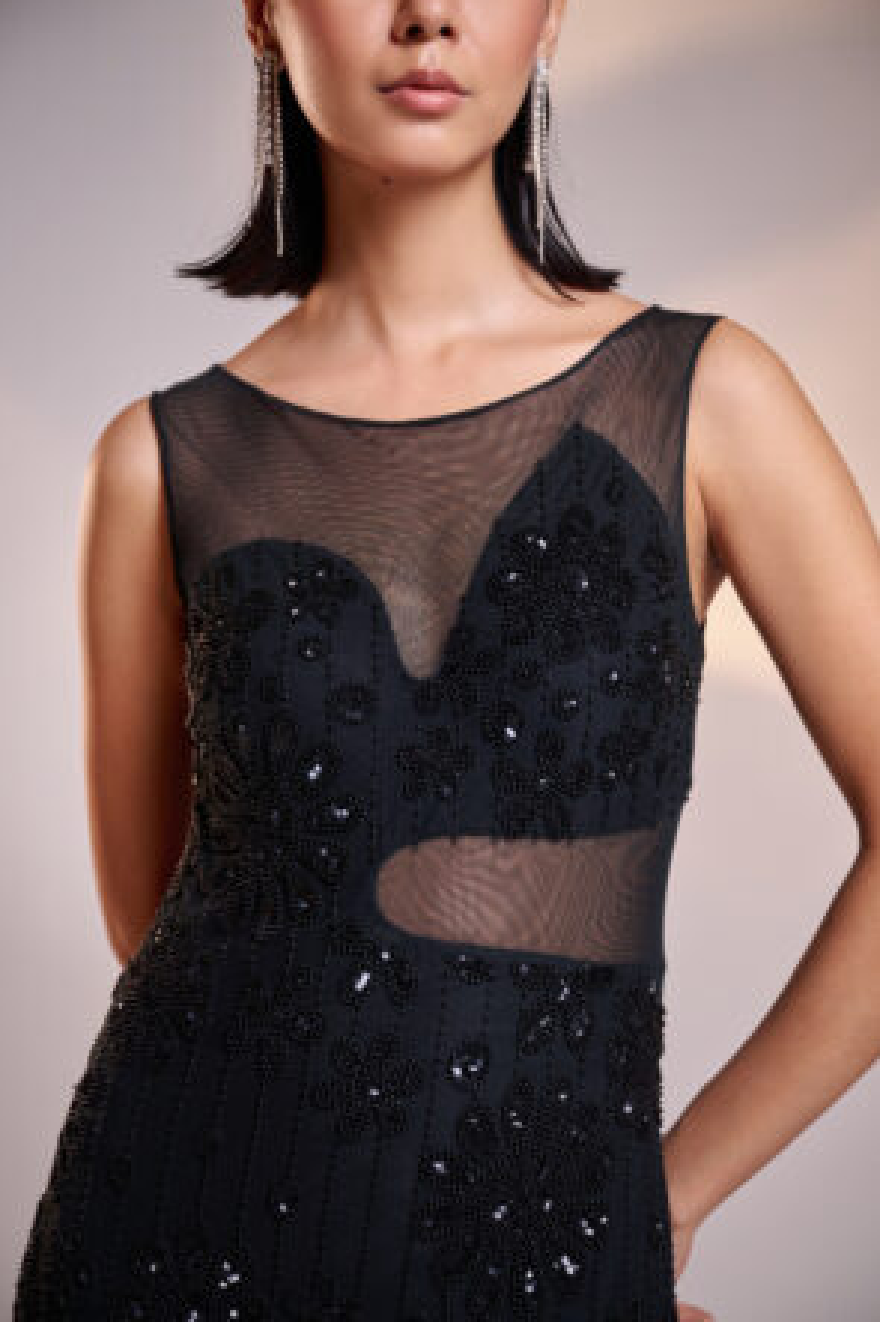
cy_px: 657
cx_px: 436
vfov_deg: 30.5
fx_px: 2422
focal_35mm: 66
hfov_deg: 20.6
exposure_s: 1/160
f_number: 3.5
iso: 800
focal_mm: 65
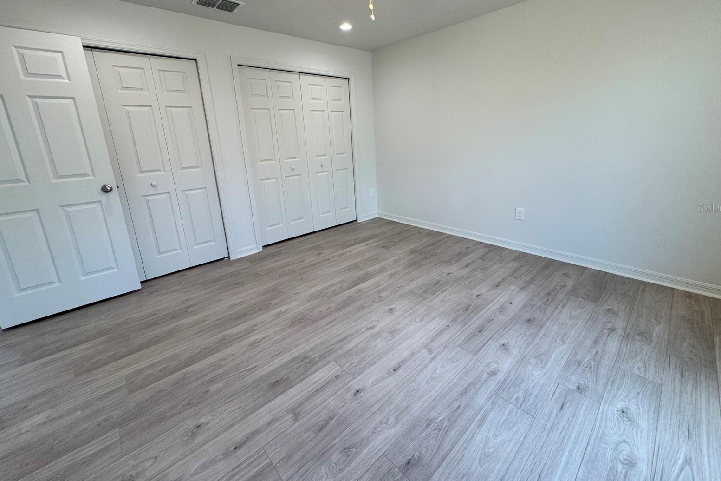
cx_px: 370
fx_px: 300
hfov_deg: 100.4
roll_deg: +2.0
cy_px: 208
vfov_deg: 76.9
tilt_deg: -13.6
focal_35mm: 15
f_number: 2.2
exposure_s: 1/120
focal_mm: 2.22
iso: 80
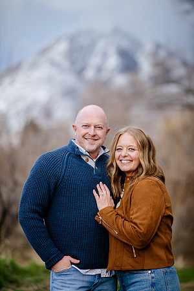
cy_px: 146
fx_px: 849
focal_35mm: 105
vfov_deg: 19.5
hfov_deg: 13.0
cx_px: 97
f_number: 2
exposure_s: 1/1250
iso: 200
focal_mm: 105
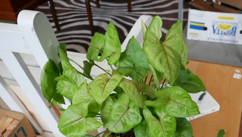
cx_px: 141
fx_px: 276
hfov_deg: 47.2
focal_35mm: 43
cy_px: 105
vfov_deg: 27.3
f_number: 4
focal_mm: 15
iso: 400
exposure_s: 1/60
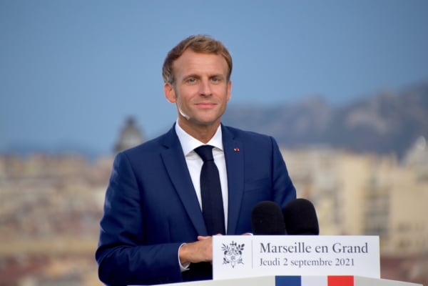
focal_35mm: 450
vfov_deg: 3.1
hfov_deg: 4.6
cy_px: 143
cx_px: 214
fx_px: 5350
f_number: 6.3
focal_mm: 300
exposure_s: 1/500
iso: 640
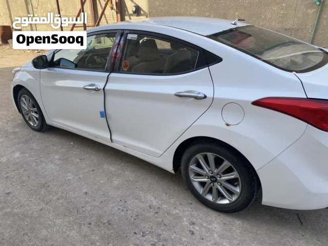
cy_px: 123
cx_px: 164
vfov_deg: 53.1
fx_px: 246
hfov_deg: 67.3
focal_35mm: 26
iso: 32
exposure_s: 1/594
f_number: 1.8
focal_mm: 4.25
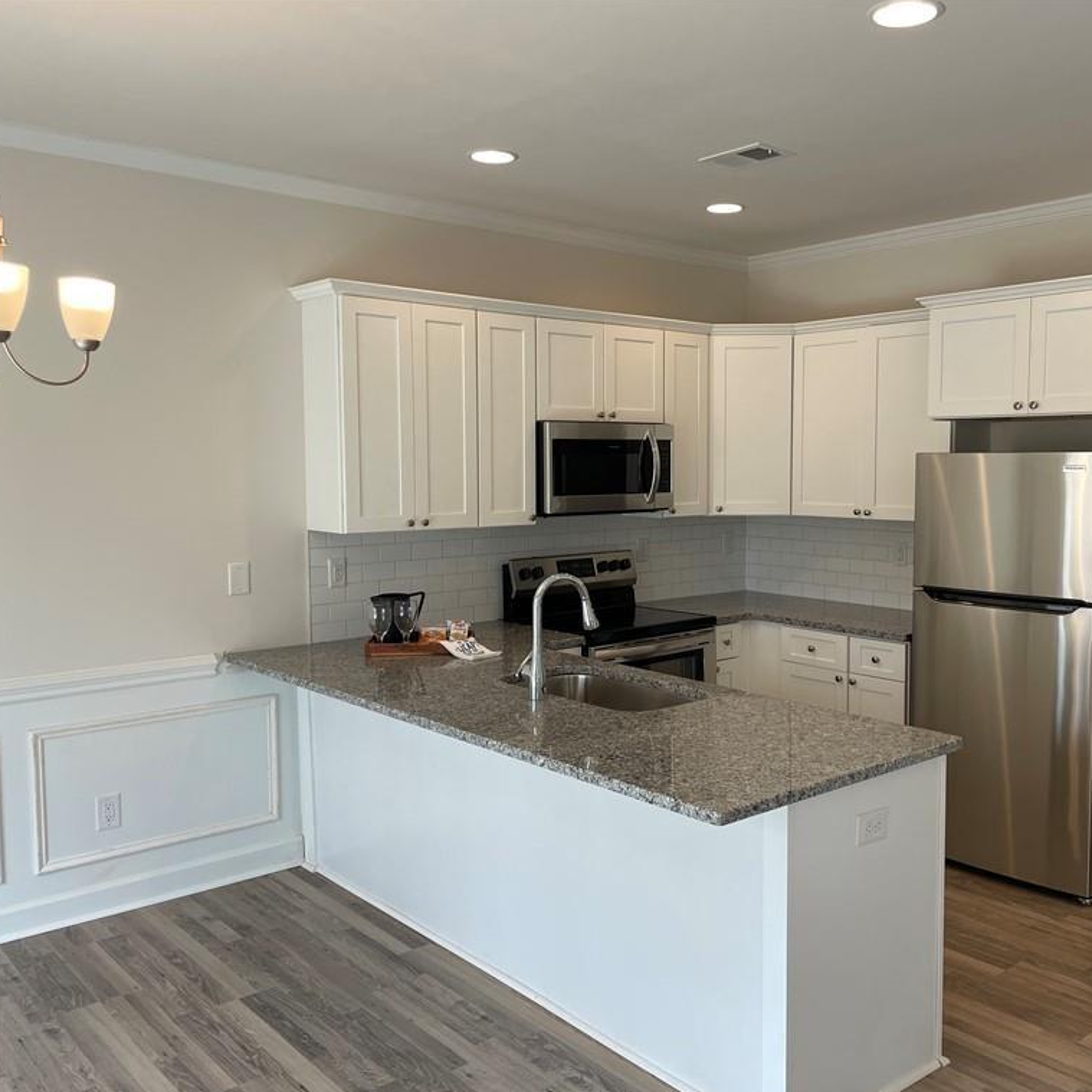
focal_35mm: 31
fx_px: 1106
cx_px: 647
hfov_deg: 52.2
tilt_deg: -3.5
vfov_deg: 52.5
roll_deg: +0.2
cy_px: 550
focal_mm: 4.2
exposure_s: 1/120
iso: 50
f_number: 1.6
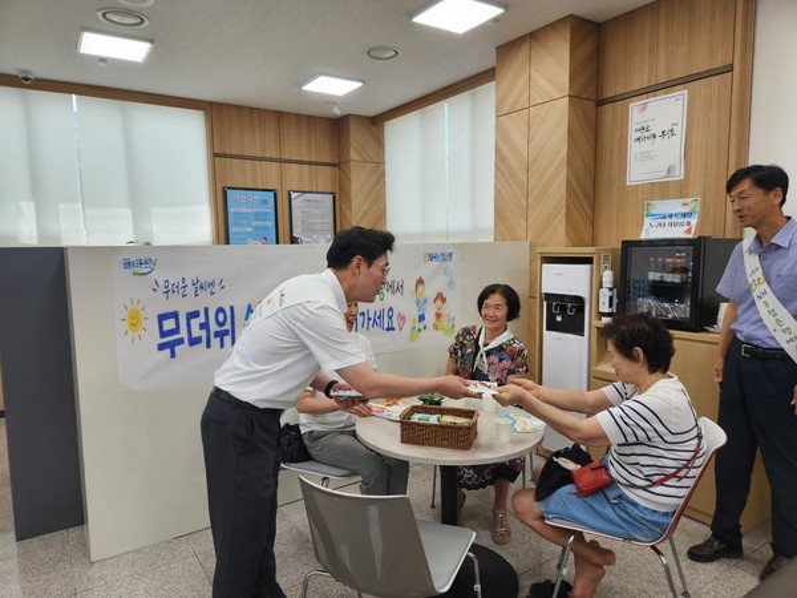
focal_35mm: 23
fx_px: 530
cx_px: 398
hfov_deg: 73.9
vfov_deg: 58.9
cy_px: 299
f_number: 1.8
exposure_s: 1/180
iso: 64
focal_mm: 5.4
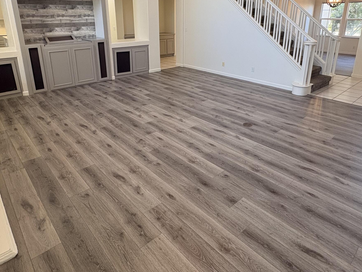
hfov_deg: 71.6
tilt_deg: -13.5
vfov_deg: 55.5
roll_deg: +0.4
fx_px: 251
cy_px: 88
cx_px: 184
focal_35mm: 24
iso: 200
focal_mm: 2.22
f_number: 2.2
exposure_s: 1/120
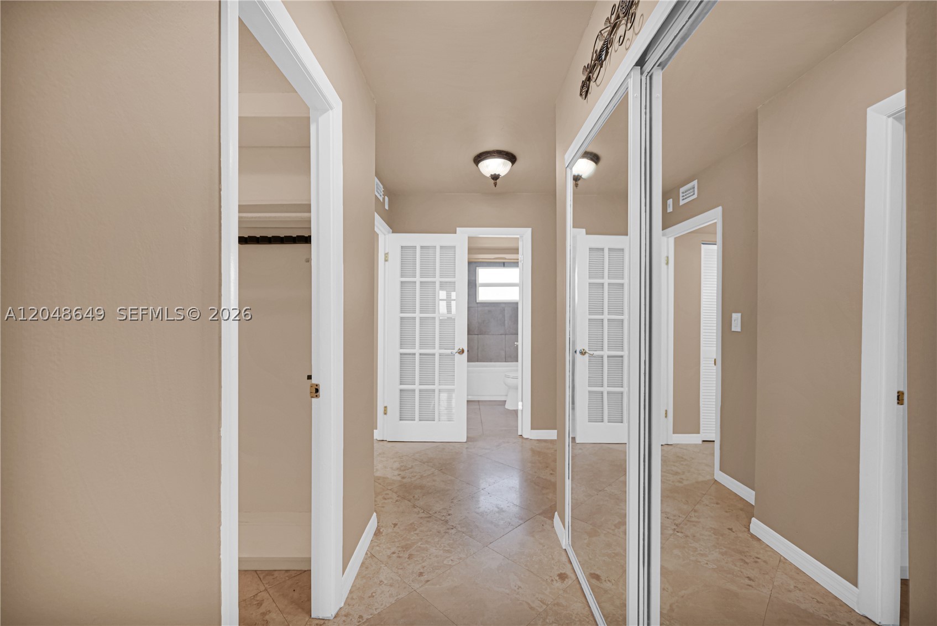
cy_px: 313
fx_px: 365
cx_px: 468
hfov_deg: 104.2
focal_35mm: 14
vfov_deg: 81.3
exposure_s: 1/15
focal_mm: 14
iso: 125
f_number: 4
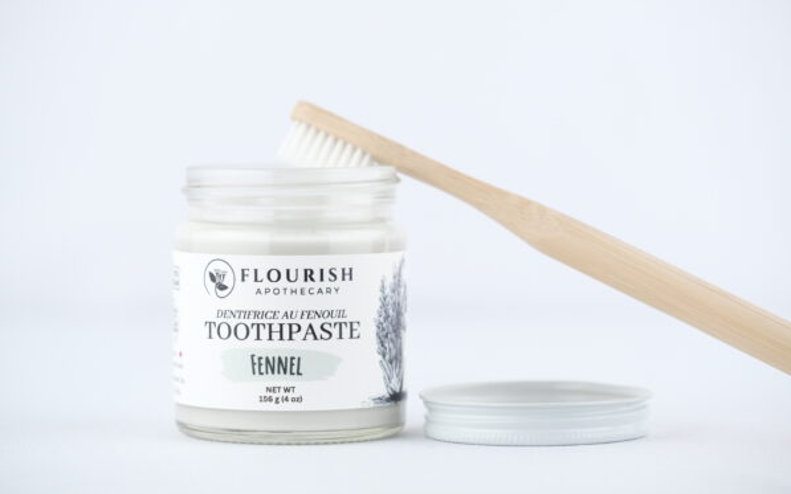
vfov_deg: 10.6
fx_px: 2651
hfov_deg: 17.0
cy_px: 242
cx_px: 396
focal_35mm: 123
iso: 800
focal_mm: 80
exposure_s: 1/500
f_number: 4.5
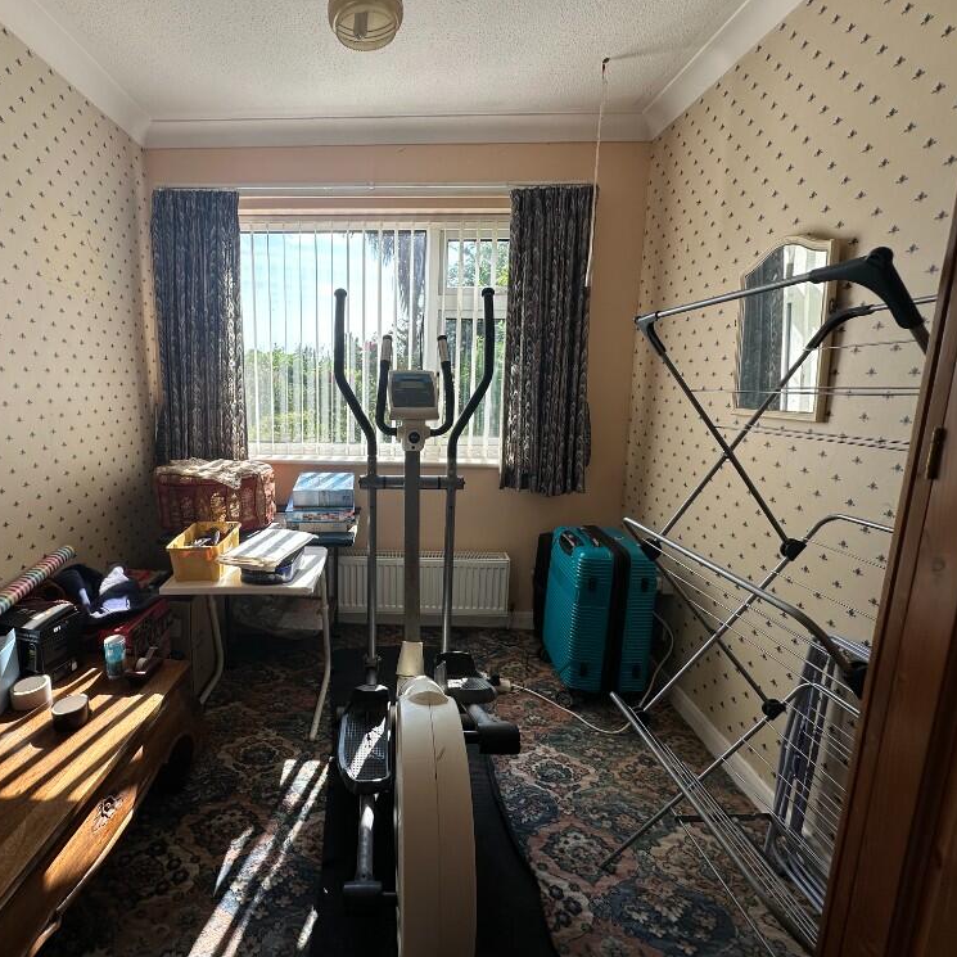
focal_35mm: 17
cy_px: 465
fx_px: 532
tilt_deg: -9.2
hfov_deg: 82.8
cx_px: 375
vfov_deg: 83.9
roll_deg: -0.5
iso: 40
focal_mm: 2.22
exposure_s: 1/427
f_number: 2.2
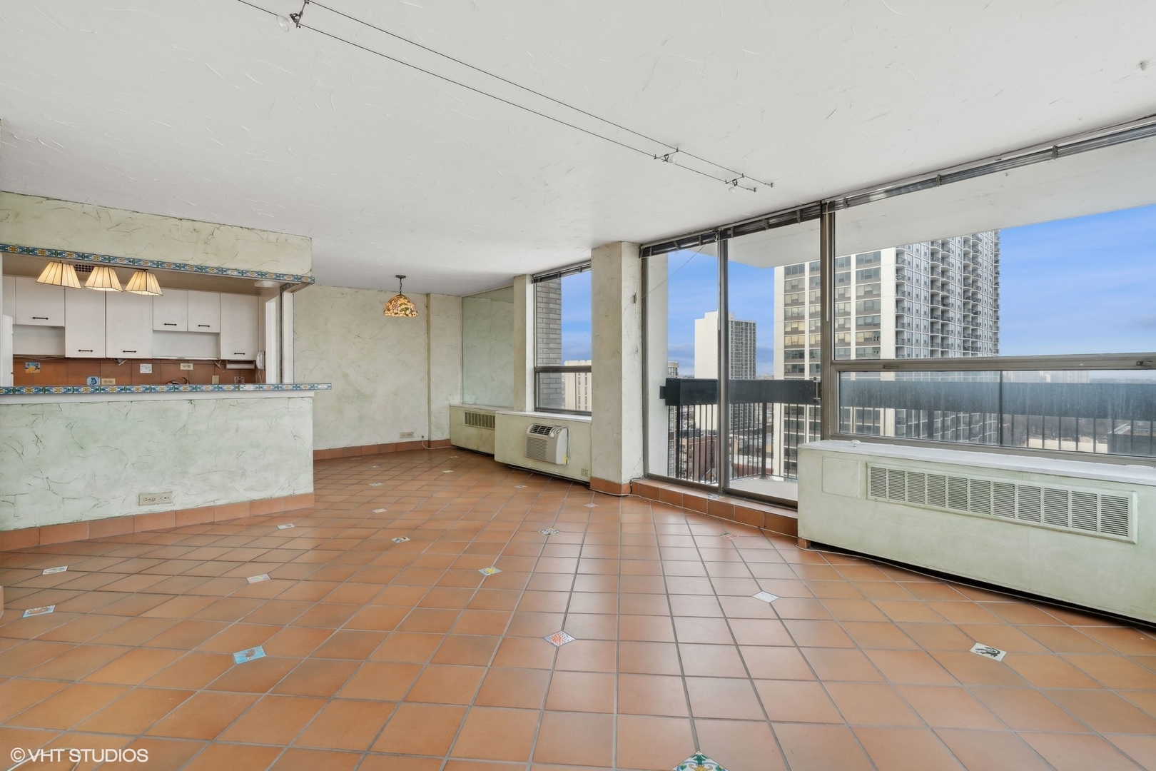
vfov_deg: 73.7
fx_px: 514
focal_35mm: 16
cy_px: 386
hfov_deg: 96.7
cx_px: 578
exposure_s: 1/50
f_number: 8
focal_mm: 16
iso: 200
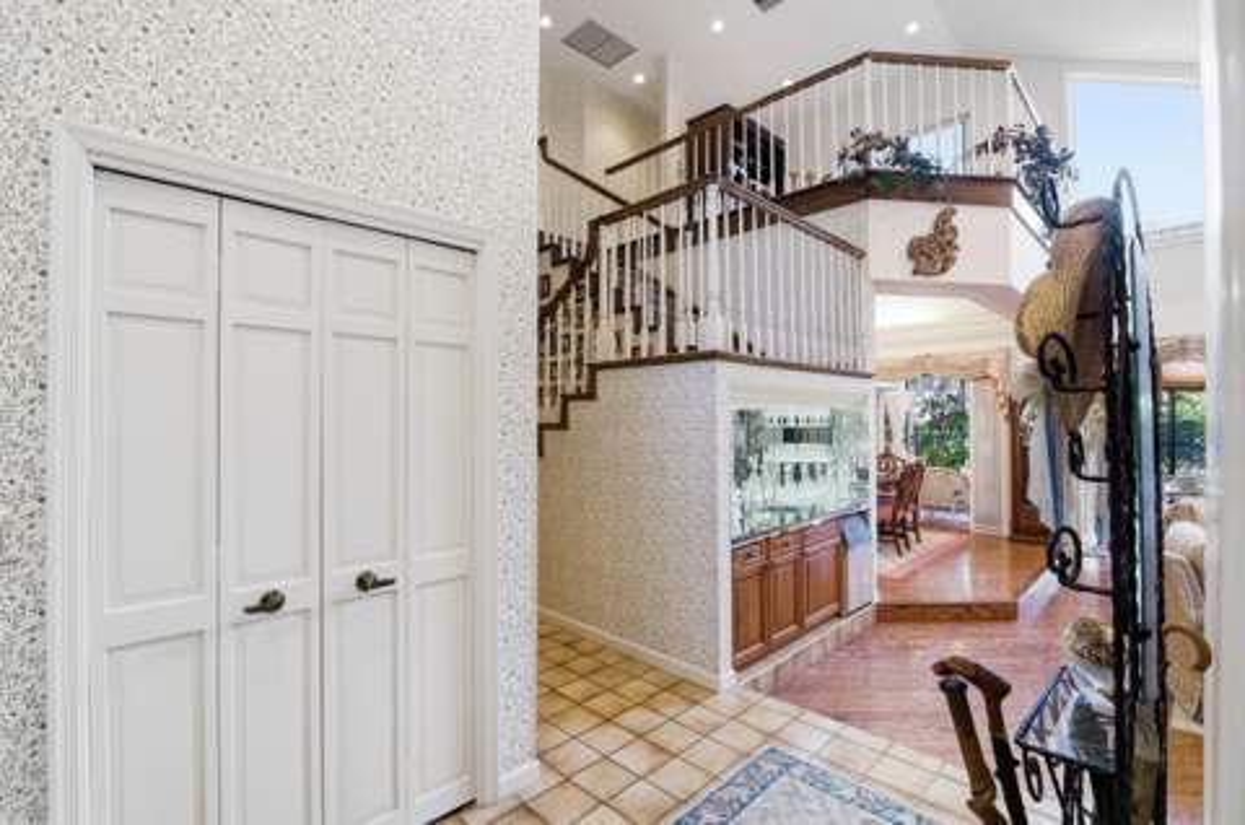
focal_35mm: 16
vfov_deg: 73.5
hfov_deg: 96.8
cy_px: 412
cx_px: 622
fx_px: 552
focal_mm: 16
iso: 800
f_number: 8
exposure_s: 1/100
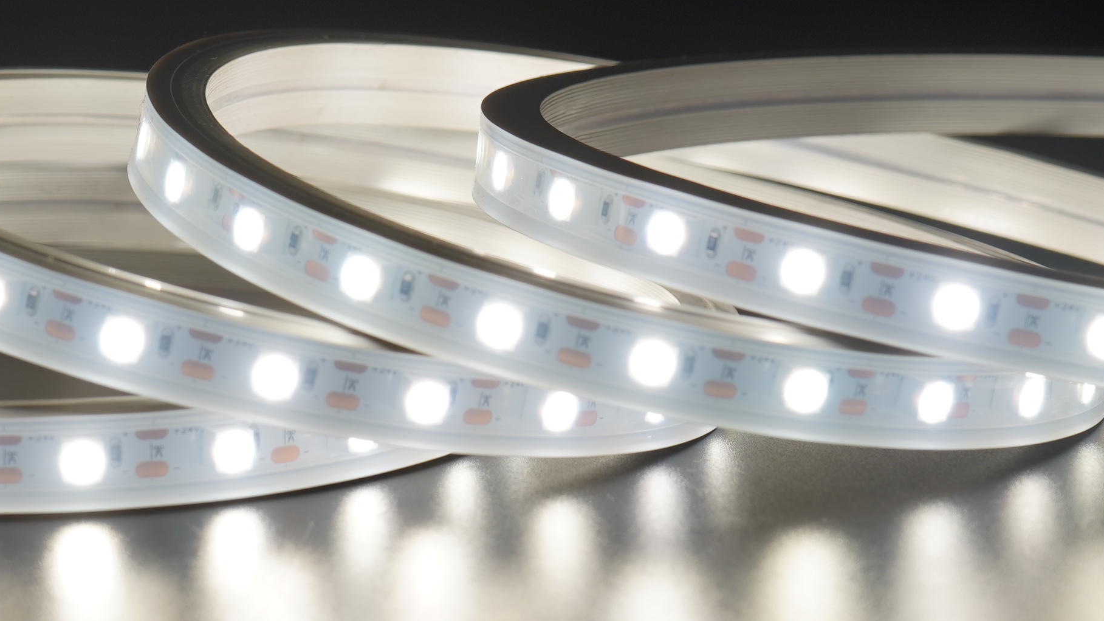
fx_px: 3454
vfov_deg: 10.3
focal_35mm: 118
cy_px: 254
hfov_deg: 18.2
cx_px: 510
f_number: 7.1
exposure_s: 1/125
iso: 100
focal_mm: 52
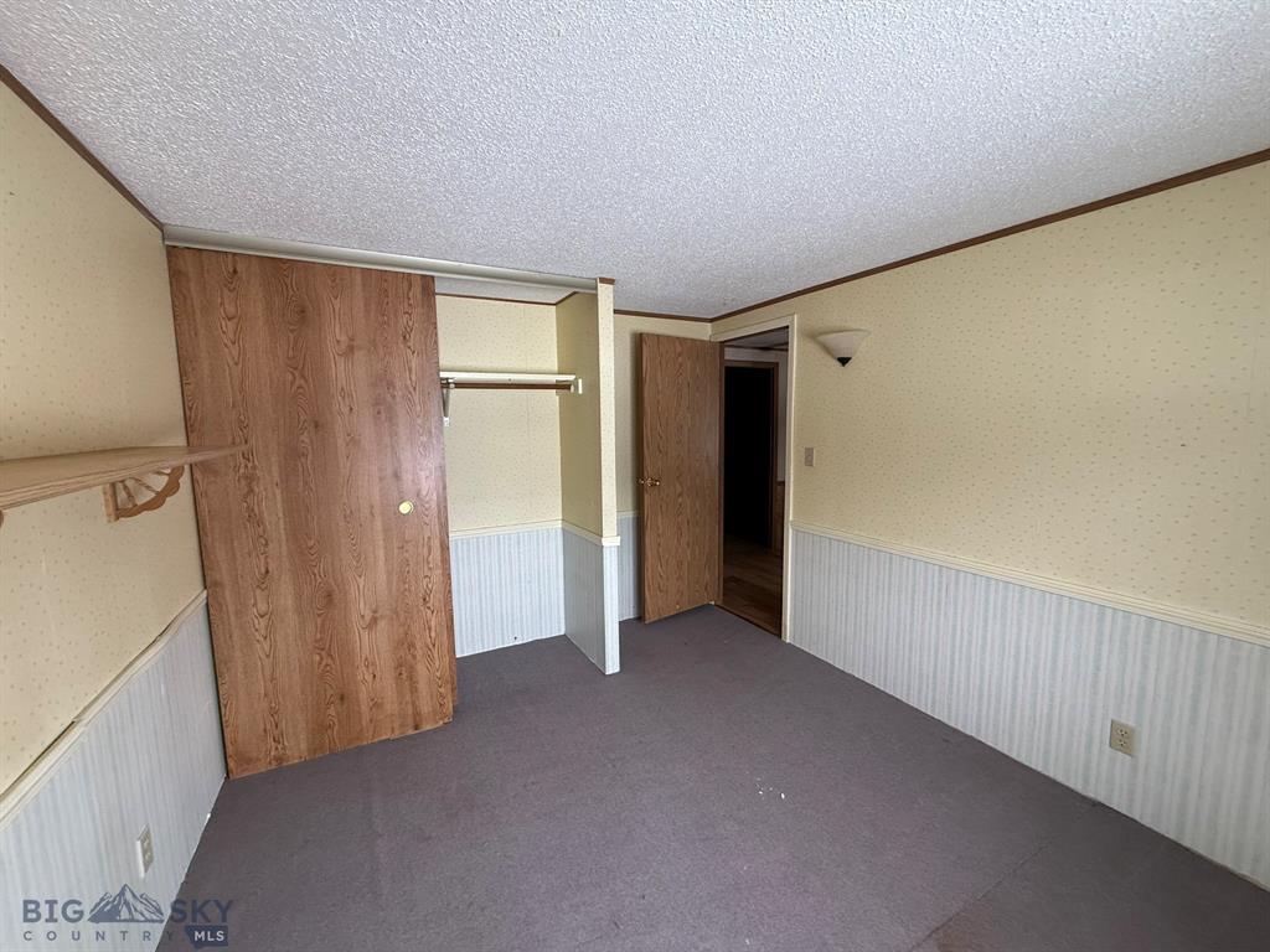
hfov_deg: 102.1
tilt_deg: -4.4
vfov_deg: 85.7
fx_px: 514
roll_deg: +1.2
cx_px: 635
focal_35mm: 14
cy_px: 476
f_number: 2.2
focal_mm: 2.22
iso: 320
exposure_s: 1/99
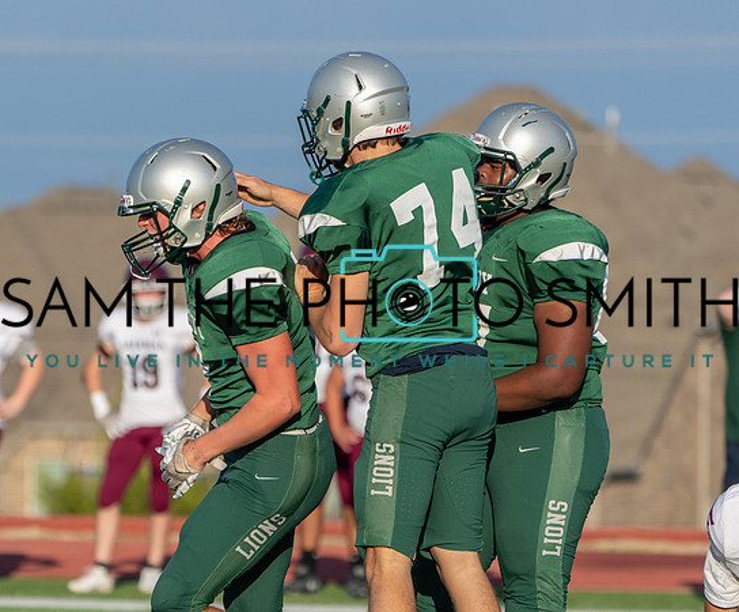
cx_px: 190
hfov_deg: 3.8
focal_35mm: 508
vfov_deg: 3.1
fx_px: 11257
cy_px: 430
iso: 250
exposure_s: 1/1250
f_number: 5.6
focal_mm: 265
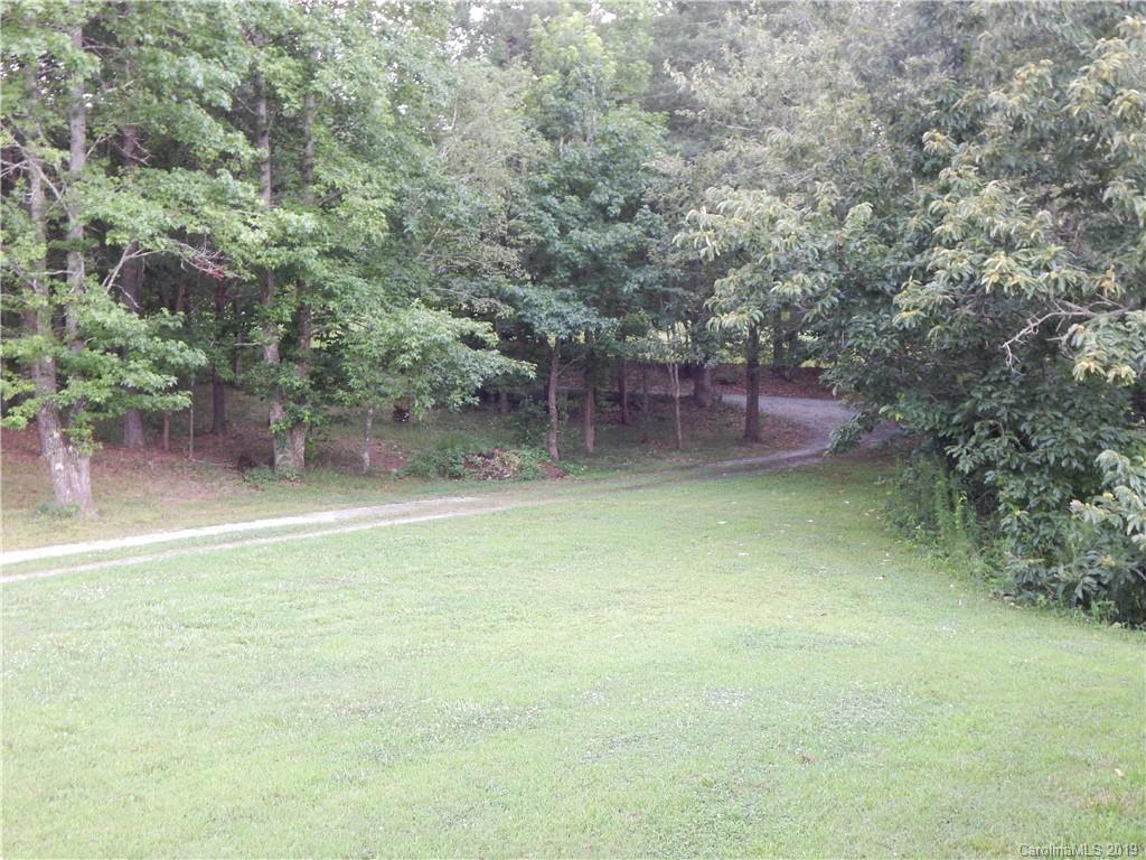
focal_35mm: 43
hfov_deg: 43.9
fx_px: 1424
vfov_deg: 33.6
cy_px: 430
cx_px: 573
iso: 220
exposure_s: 1/30
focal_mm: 7.7
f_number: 3.6
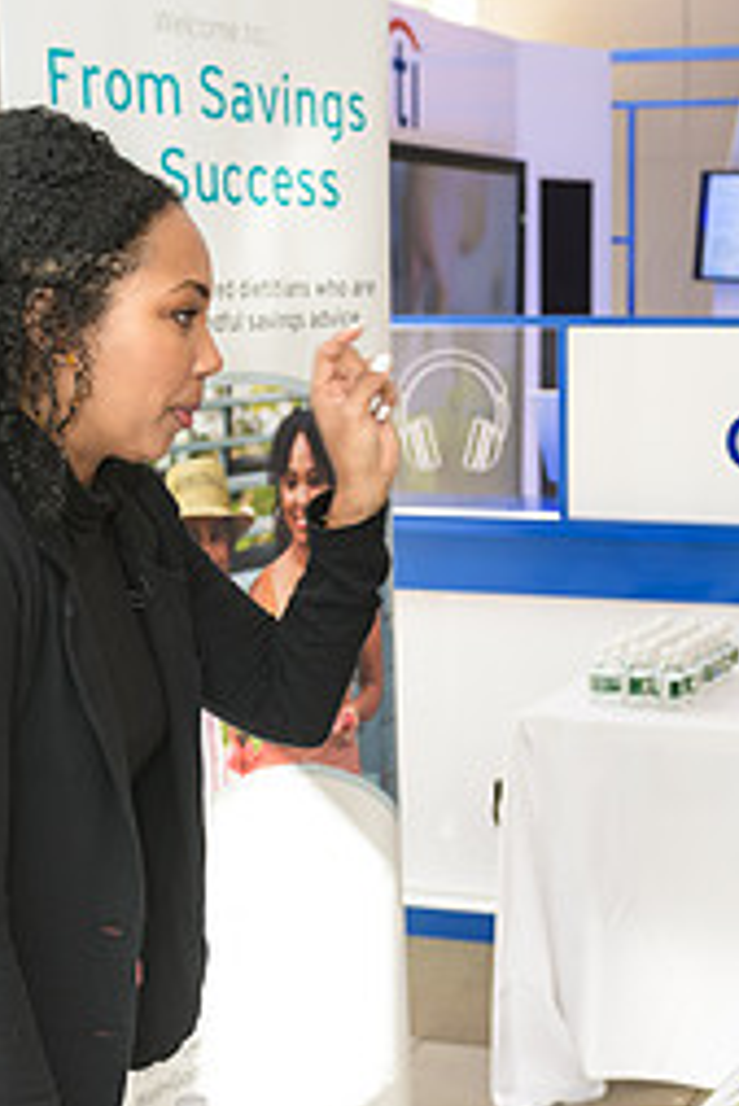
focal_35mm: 71
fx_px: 2183
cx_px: 577
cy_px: 483
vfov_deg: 28.4
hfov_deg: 19.0
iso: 400
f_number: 3.2
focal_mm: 31
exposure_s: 1/125
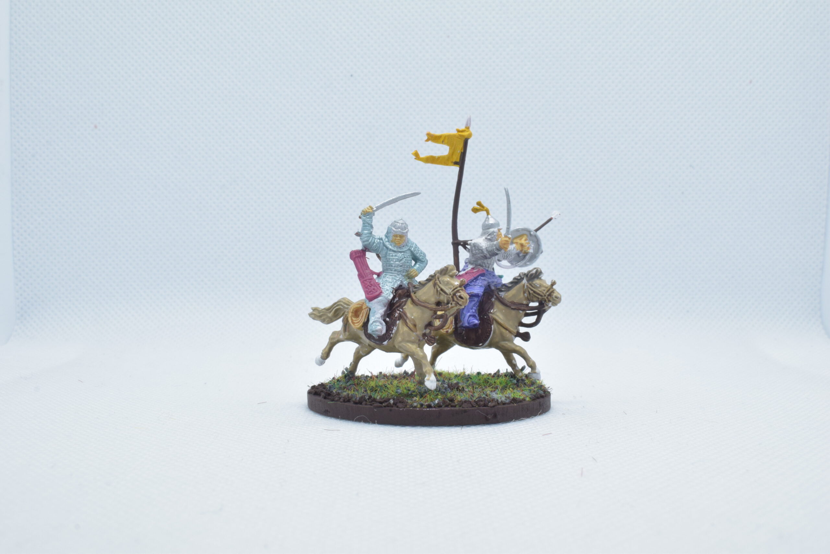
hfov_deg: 47.9
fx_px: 934
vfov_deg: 33.0
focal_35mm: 40
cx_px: 415
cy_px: 277
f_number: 20
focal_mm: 27
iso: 800
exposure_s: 1/60
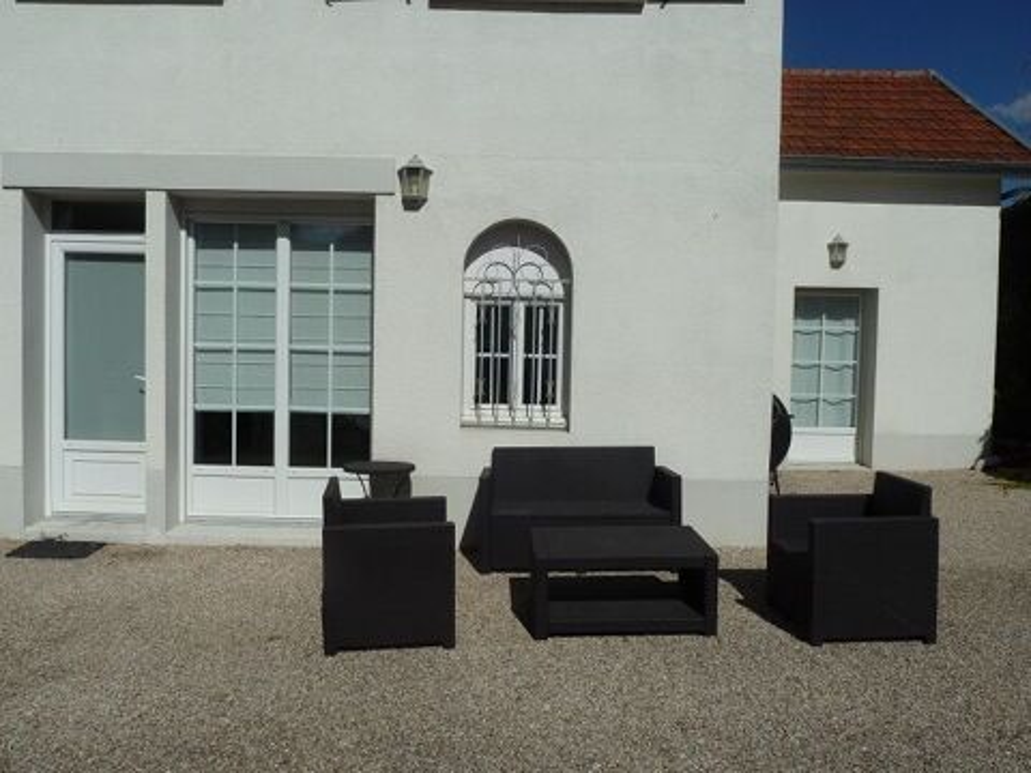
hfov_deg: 69.4
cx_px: 516
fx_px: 745
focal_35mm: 25
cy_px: 386
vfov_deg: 54.9
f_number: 6.3
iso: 80
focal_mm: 4.1
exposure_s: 1/1000
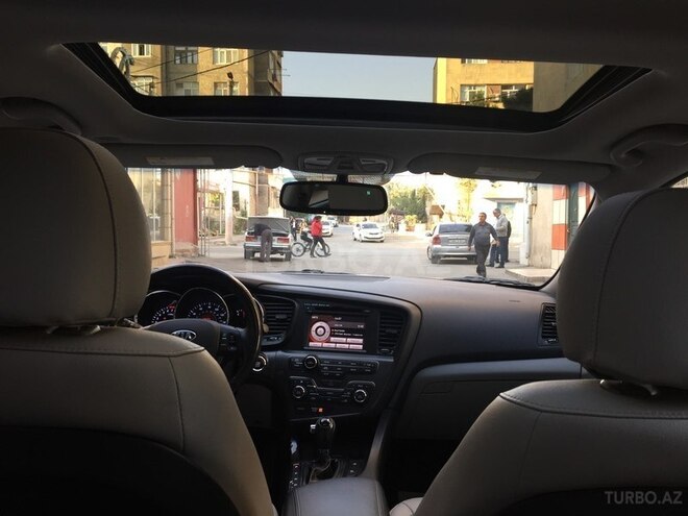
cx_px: 344
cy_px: 258
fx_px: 576
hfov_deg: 61.7
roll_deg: -1.4
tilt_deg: -3.2
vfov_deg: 48.2
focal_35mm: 29
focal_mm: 4.15
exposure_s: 1/50
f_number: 2.2
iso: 32
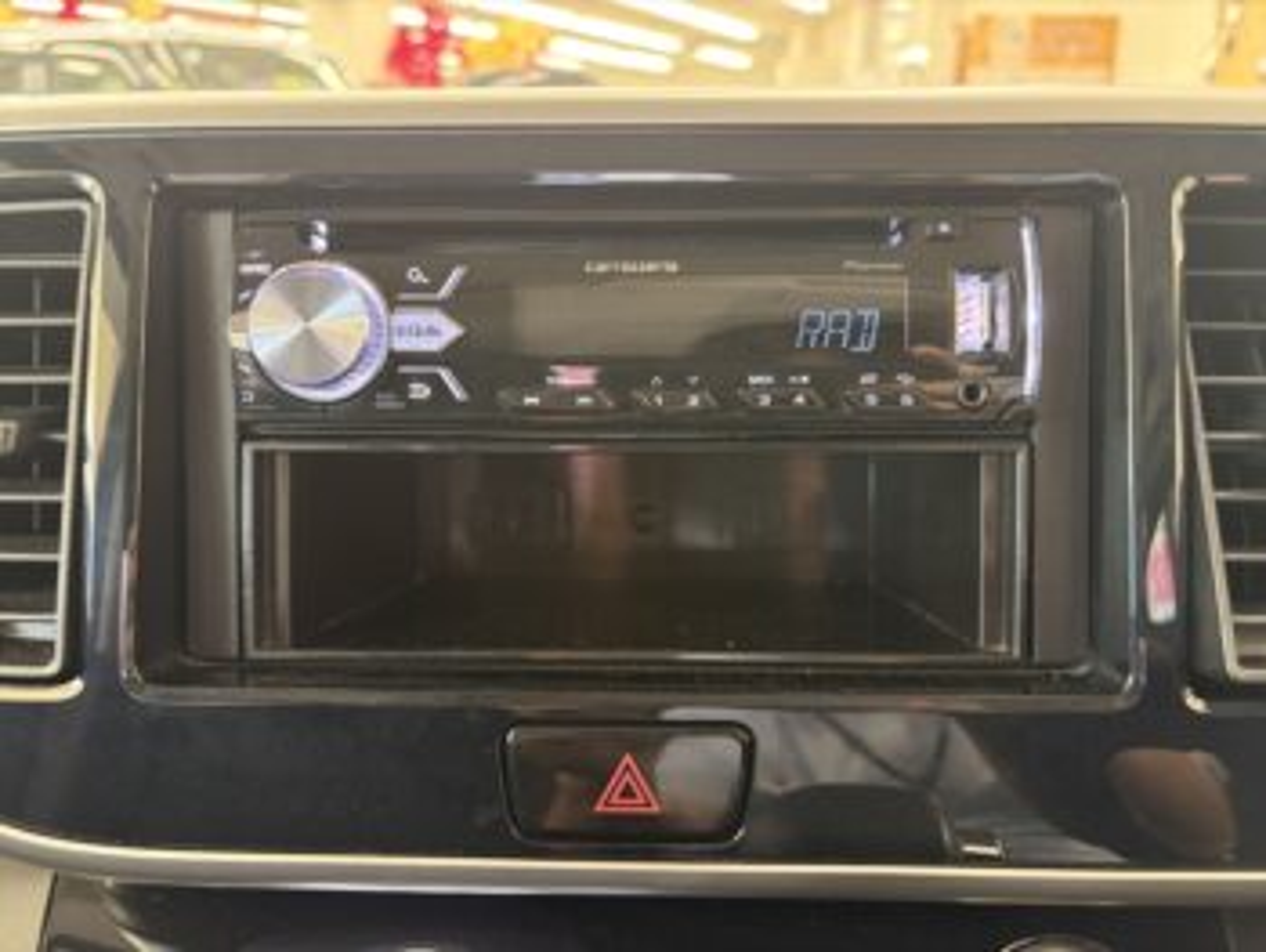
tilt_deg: -18.4
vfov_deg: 53.1
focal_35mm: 26
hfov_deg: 67.3
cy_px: 476
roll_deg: -0.2
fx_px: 952
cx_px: 633
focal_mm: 5.96
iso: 400
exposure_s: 1/33
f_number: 1.6
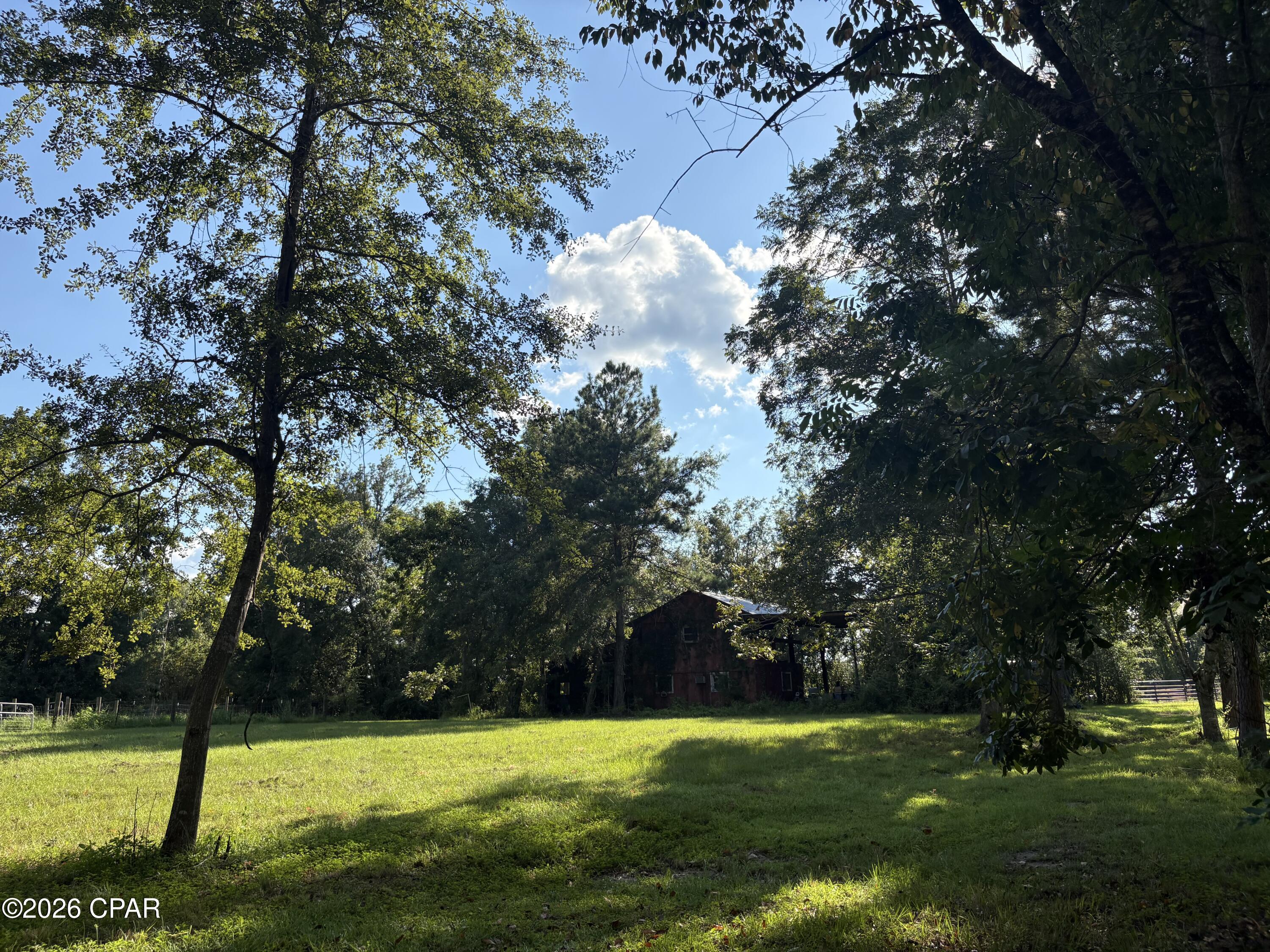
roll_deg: +1.9
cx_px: 635
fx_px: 954
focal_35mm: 26
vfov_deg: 53.1
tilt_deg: +13.1
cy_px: 476
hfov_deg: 67.3
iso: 64
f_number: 1.6
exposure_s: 1/2865
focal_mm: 5.96
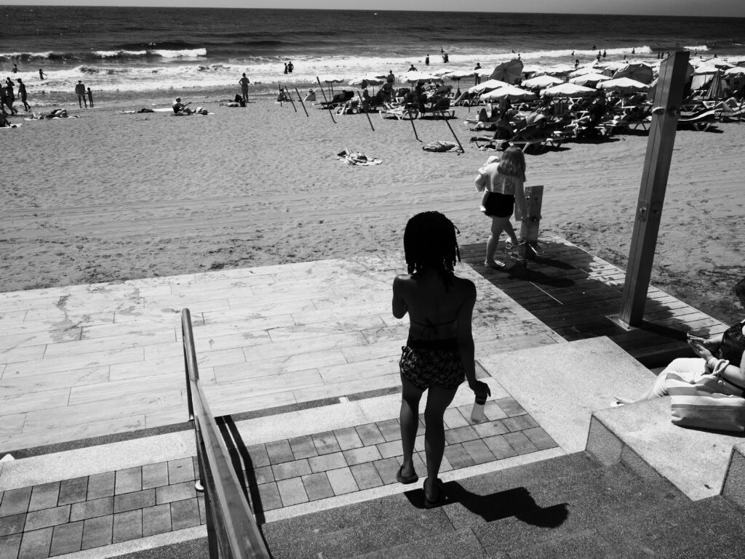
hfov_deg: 59.9
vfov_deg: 46.8
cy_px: 280
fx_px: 646
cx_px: 372
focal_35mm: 30
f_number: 8
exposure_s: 1/800
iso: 200
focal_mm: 15
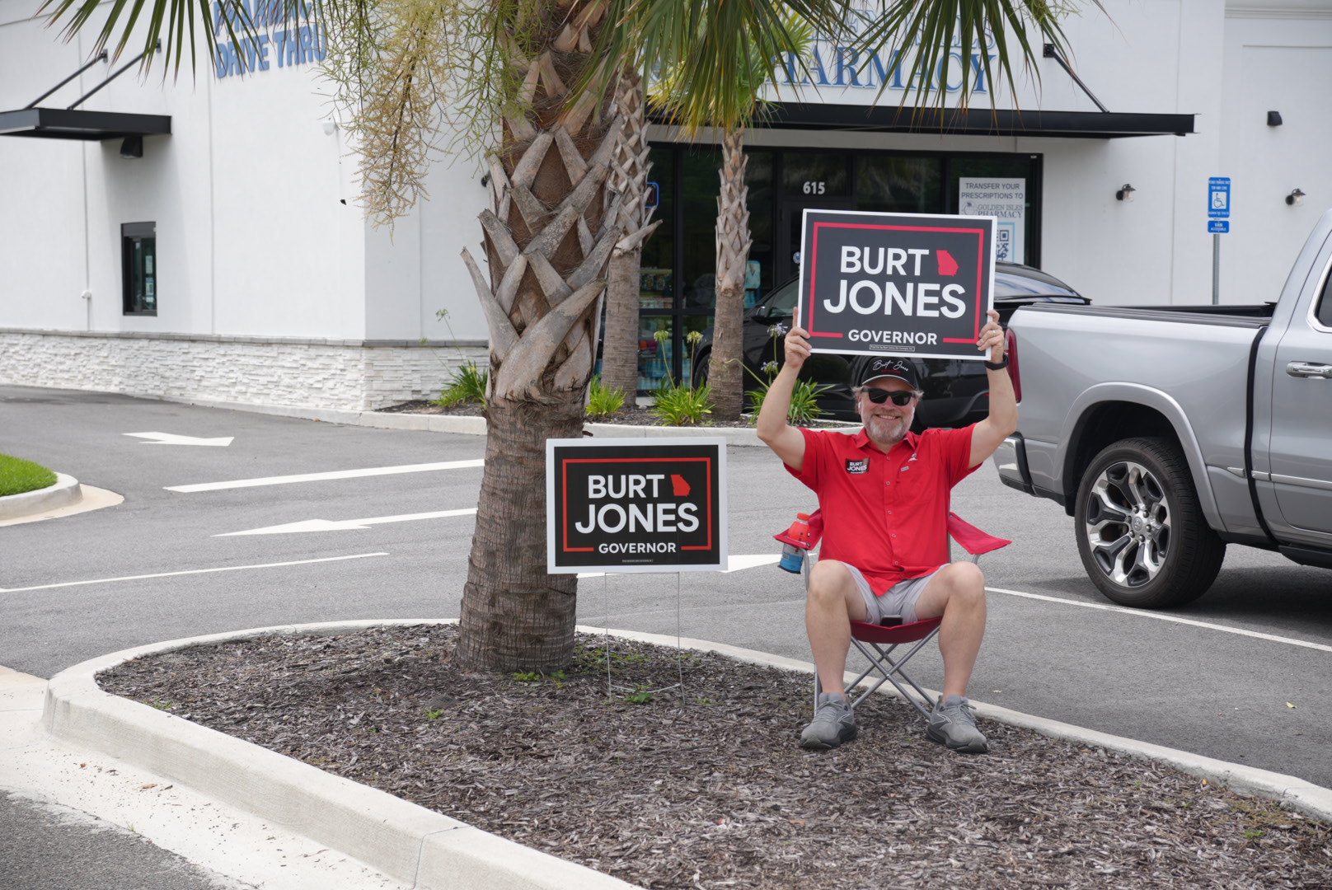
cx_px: 666
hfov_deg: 27.0
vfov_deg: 18.2
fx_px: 2777
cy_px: 445
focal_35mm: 75
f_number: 4.5
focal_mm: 50
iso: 100
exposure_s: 1/640
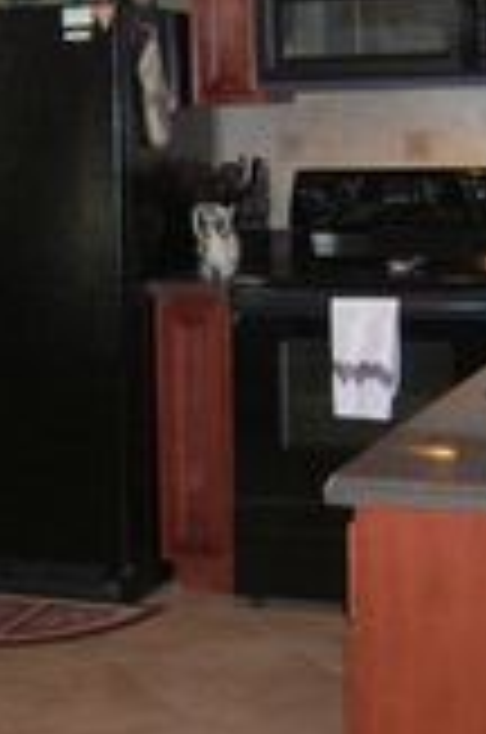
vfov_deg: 25.2
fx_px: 1627
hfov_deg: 17.0
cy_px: 207
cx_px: 162
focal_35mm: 80
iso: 155
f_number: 2.9
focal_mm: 5.7
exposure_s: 1/60.1
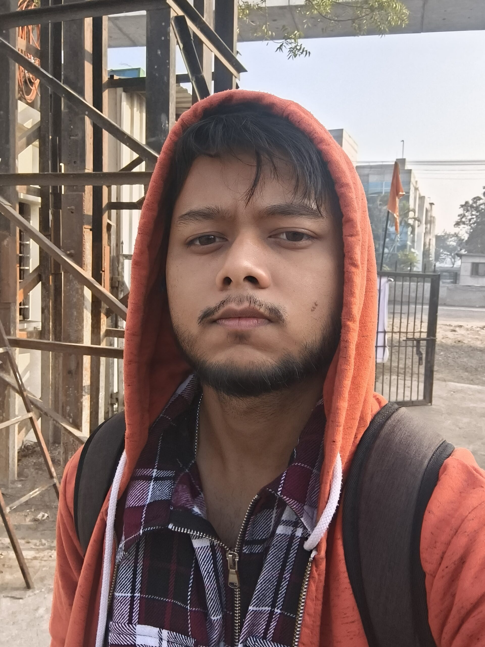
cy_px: 324
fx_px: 542
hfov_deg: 48.2
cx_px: 242
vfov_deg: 61.7
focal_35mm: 29
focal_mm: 3.61
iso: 101
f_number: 2.2
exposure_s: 1/1036
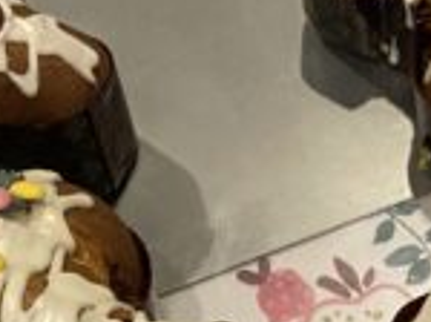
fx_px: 1442
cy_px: 290
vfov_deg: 12.6
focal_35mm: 116
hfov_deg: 16.9
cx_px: 340
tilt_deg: -54.6
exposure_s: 1/50
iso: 500
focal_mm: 4.25
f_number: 1.8
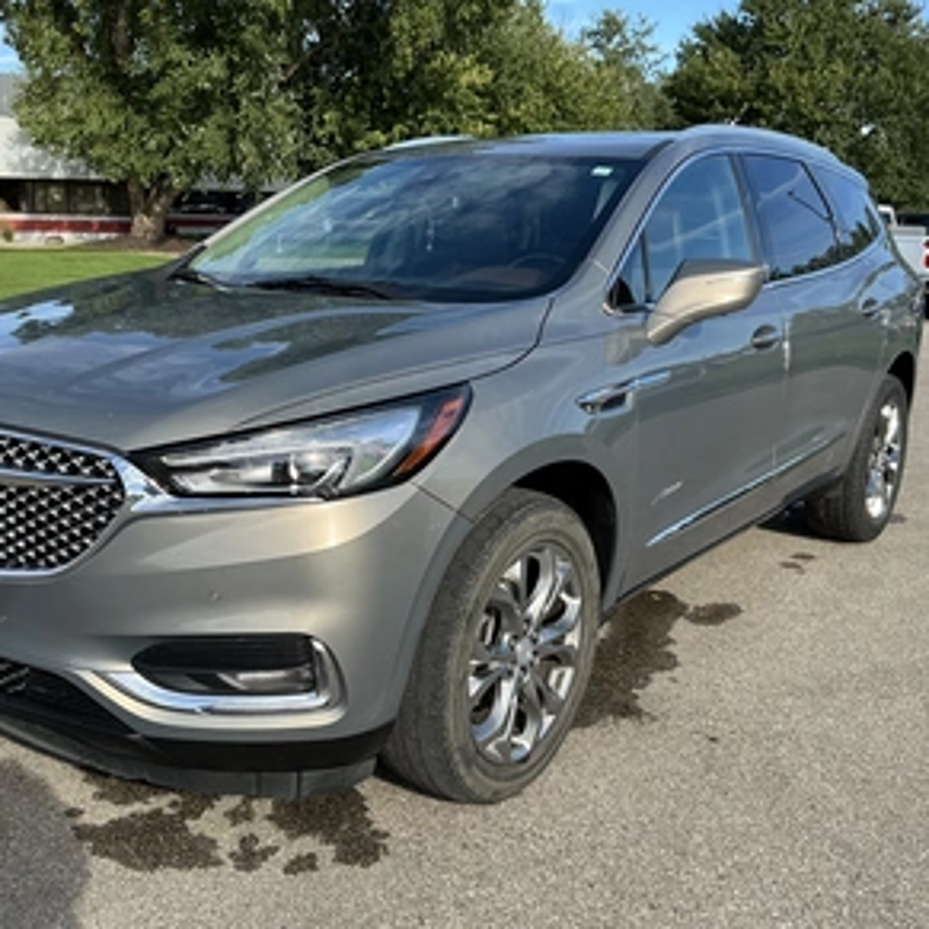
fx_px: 1032
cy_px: 466
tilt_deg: -12.4
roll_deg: -0.5
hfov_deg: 48.2
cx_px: 374
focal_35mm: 34
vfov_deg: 48.5
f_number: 1.8
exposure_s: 1/855
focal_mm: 3
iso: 25
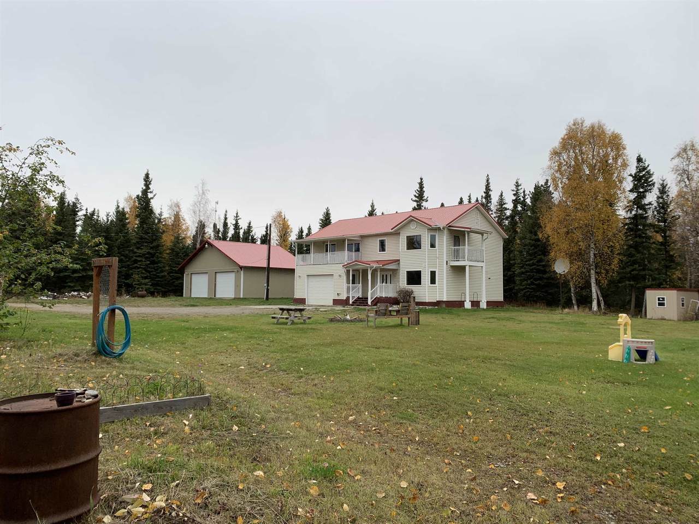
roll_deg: -0.6
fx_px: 525
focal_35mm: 26
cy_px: 262
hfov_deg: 67.3
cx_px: 350
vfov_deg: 53.1
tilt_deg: +5.1
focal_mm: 4.25
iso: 25
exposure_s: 1/306
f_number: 1.8
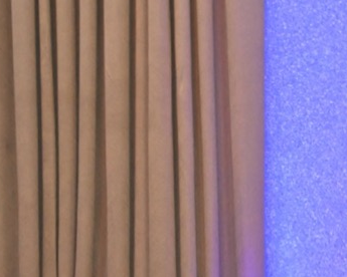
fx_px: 1561
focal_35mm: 152
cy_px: 309
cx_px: 775
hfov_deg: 11.1
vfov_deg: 10.0
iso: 3200
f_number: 5.6
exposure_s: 1/200
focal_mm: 35
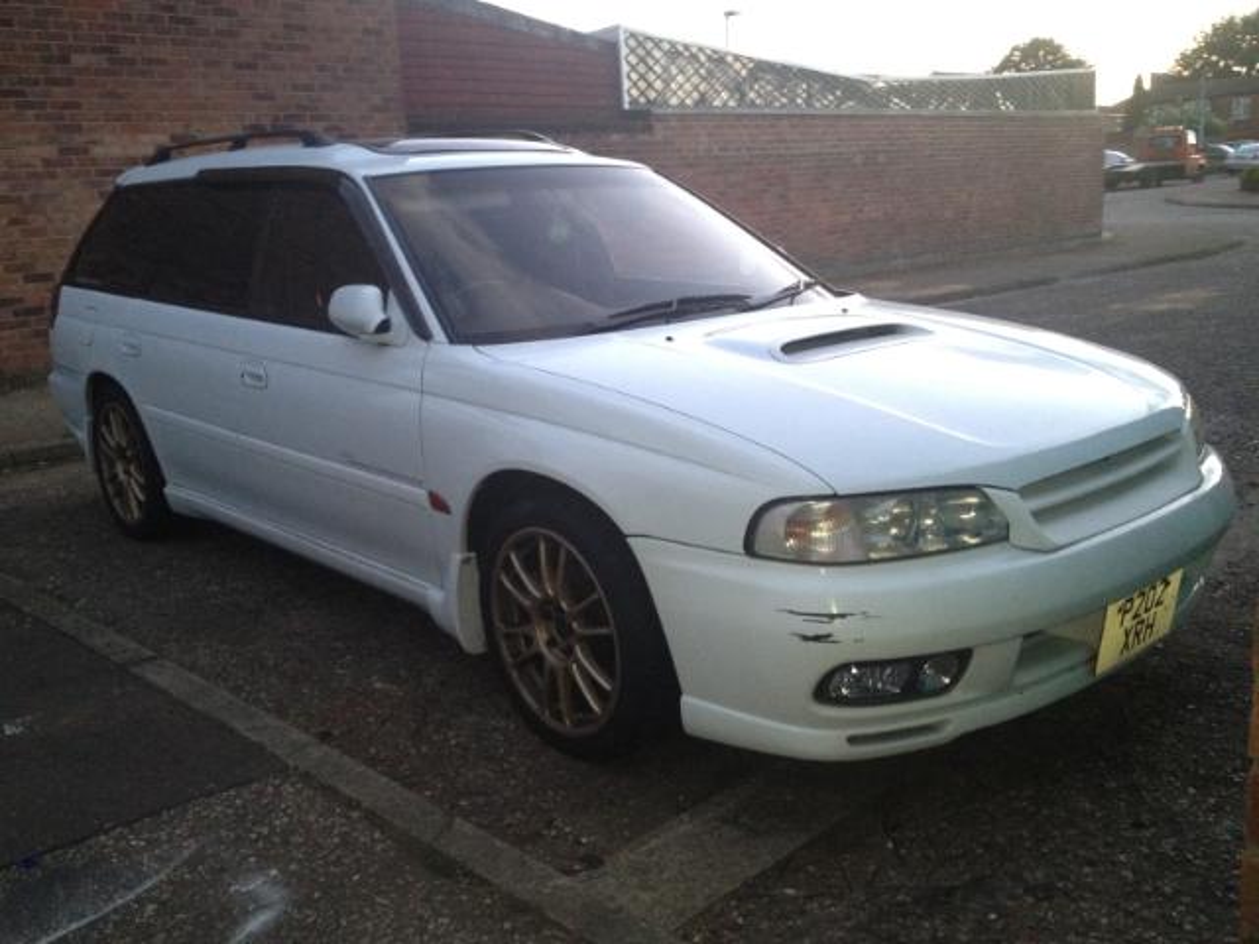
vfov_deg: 40.7
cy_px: 472
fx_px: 1273
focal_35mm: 35
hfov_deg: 52.6
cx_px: 630
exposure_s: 1/20
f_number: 2.4
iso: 250
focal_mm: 4.3
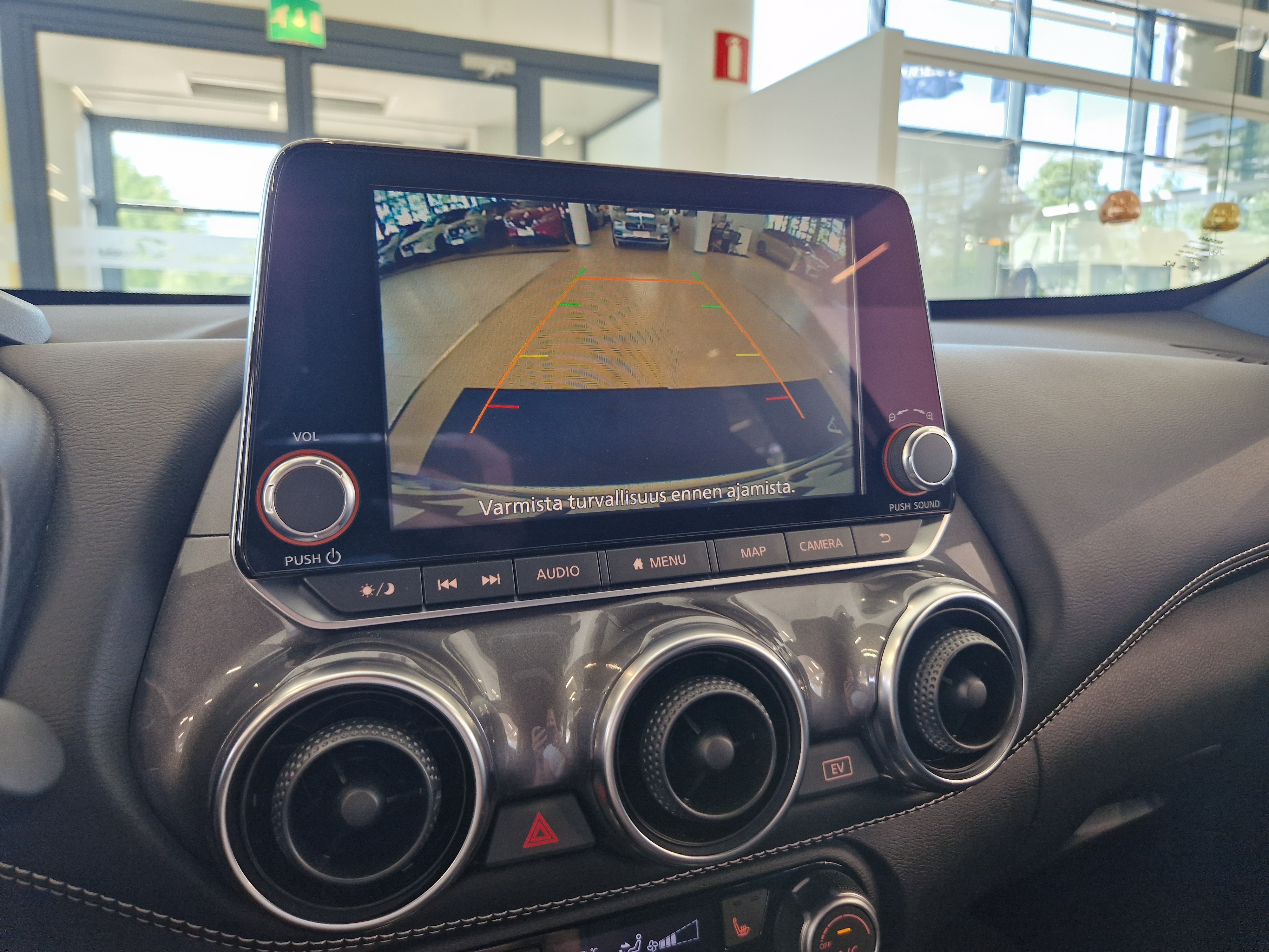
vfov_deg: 58.9
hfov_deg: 73.9
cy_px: 476
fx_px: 843
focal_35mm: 23
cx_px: 634
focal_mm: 5.4
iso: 160
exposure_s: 1/100
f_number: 1.8
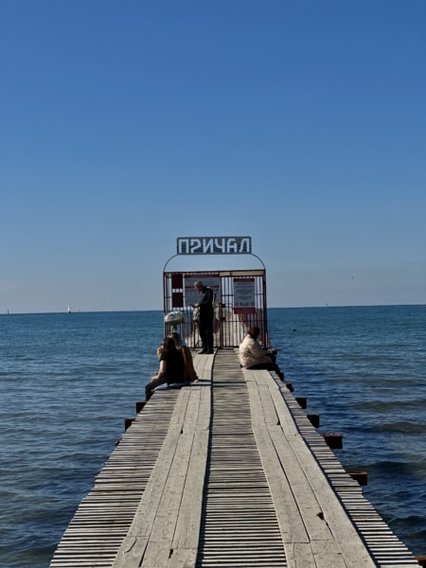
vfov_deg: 25.3
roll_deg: +1.9
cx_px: 213
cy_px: 284
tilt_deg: +3.2
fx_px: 1263
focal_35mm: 77
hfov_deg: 19.1
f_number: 2.8
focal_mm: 9
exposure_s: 1/1727
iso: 32
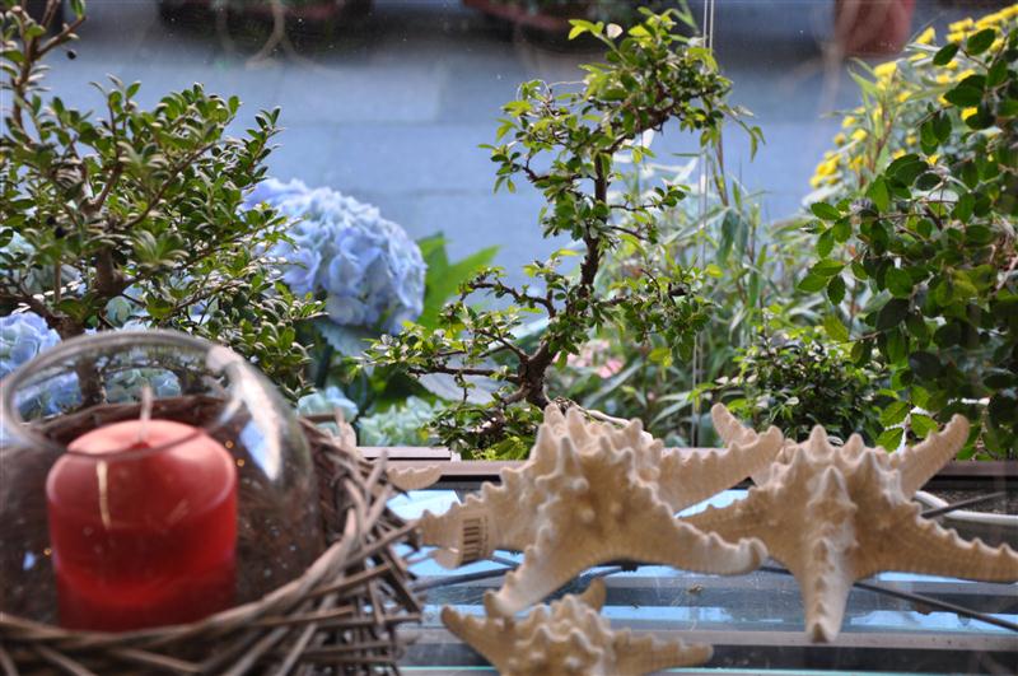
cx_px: 509
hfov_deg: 26.0
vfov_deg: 17.4
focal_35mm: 78
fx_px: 2203
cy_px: 338
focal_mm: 52
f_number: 5
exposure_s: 1/40
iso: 400
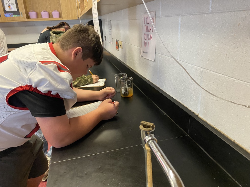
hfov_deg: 67.3
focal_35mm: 26
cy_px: 94
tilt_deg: -21.3
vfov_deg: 53.1
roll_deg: +2.9
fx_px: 188
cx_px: 125
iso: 400
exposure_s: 1/60
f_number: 1.8
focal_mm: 4.25
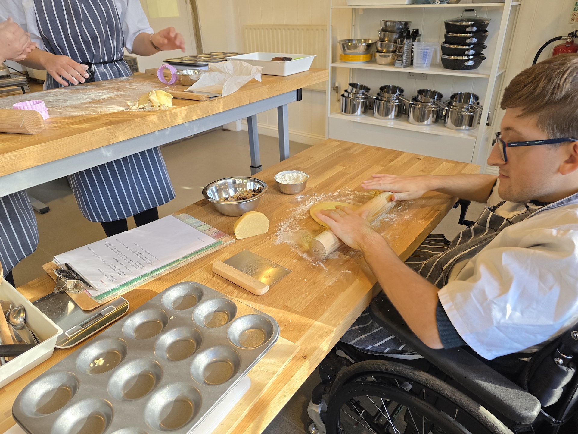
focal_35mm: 23
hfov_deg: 73.9
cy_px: 217
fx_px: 384
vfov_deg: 58.9
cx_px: 289
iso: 125
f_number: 1.7
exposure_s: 1/100
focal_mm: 6.3
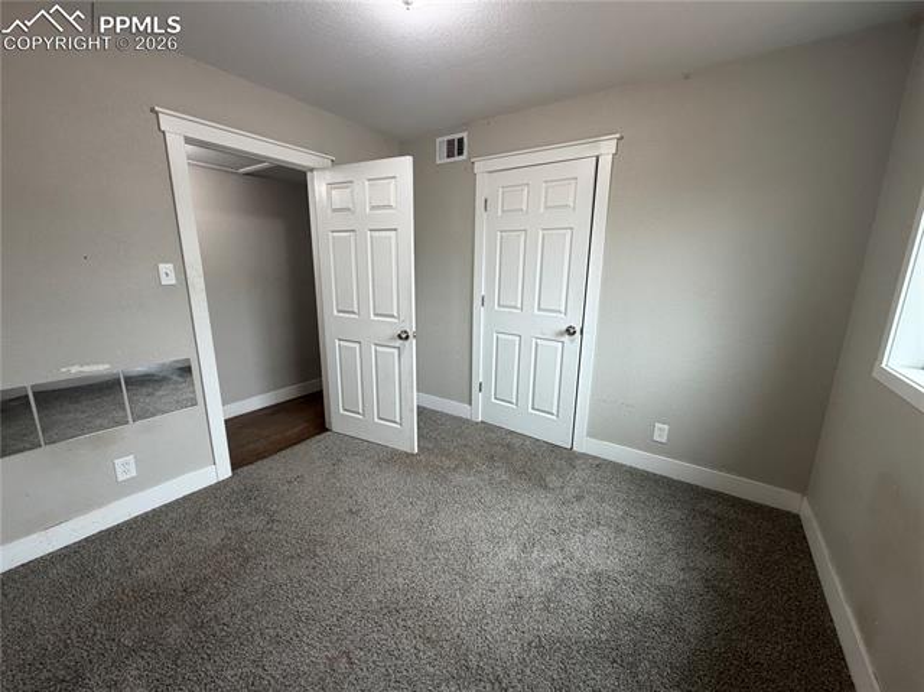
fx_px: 373
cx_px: 462
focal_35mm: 14
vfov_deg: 85.6
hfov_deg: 102.1
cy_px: 346
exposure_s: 1/60
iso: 200
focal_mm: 2.22
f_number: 2.2
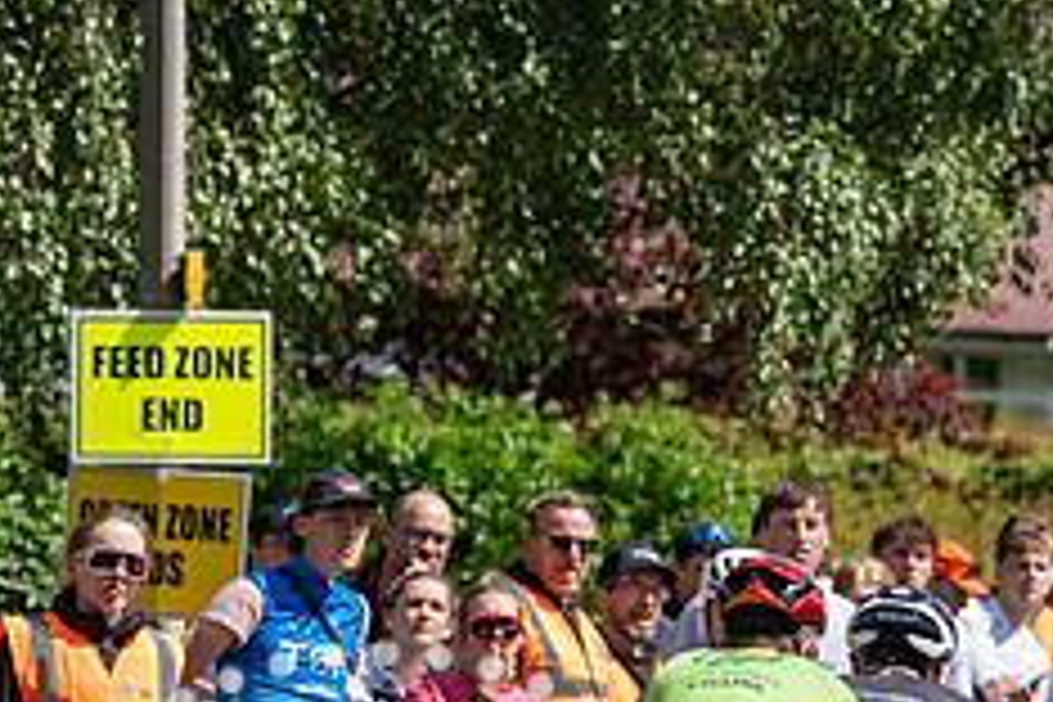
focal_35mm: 496
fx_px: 14507
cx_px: 1084
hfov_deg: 4.2
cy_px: 835
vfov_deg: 2.8
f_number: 5.6
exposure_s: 1/1000
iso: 250
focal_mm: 200
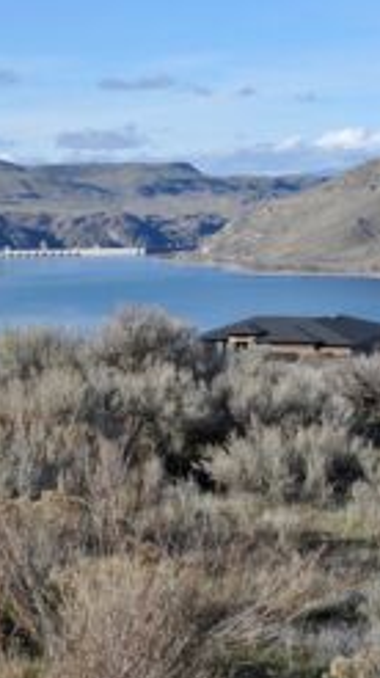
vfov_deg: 24.5
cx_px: 58
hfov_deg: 13.8
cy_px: 342
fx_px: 1562
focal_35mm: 87
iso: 100
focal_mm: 34
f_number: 8
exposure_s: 1/250
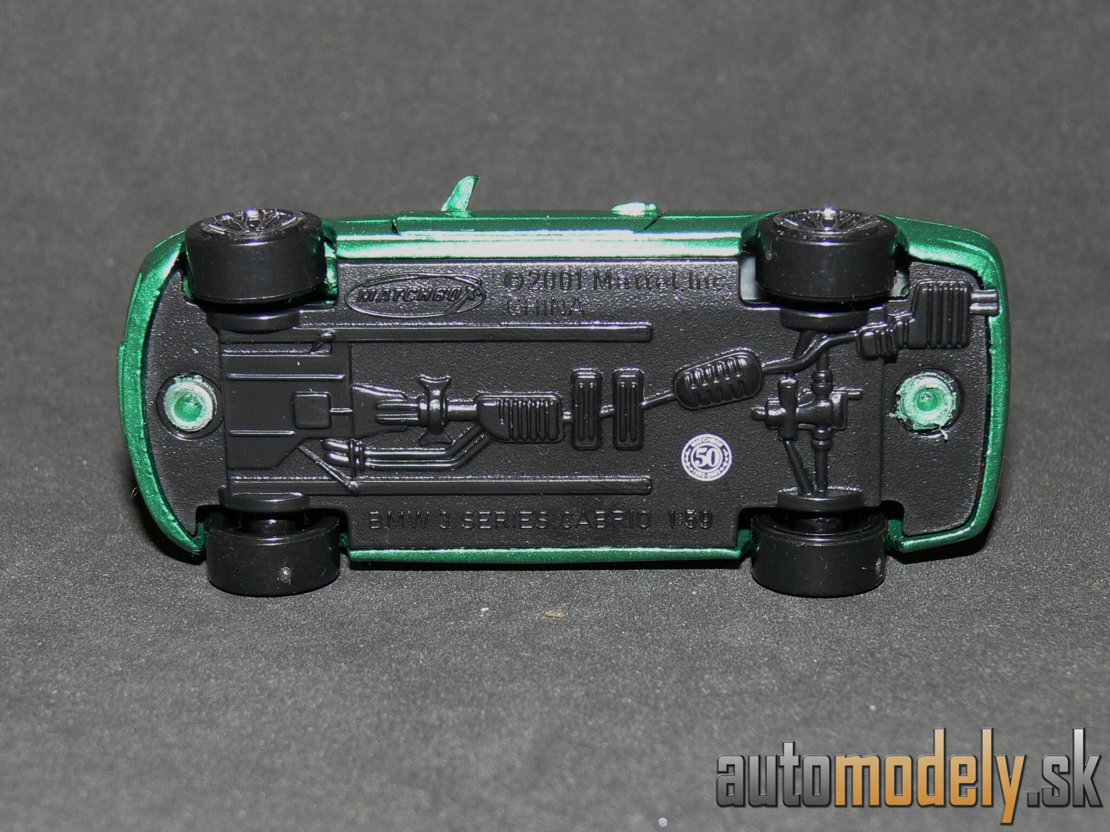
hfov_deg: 23.0
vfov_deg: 17.4
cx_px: 555
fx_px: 2726
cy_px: 416
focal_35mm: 85
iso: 100
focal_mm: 12.7
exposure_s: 1/30
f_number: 4
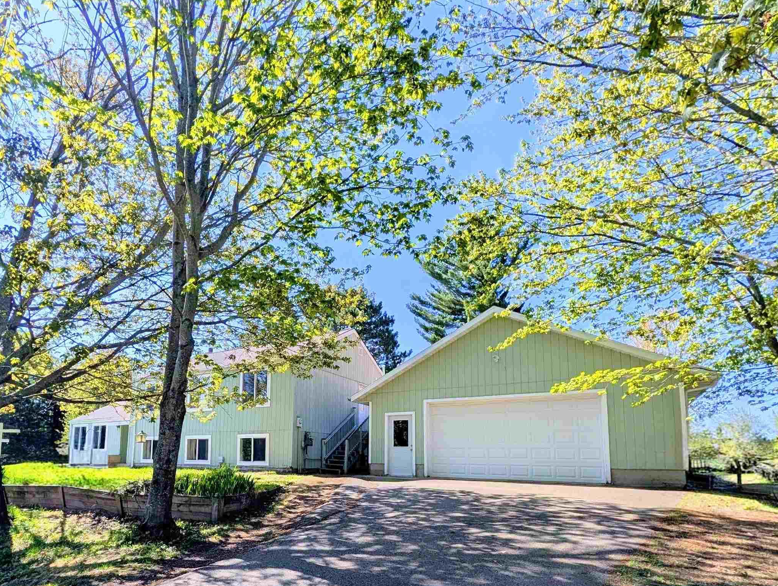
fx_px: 405
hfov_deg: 86.8
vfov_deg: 68.9
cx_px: 319
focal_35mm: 18
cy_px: 408
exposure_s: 1/2342
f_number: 1.7
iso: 47
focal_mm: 2.02
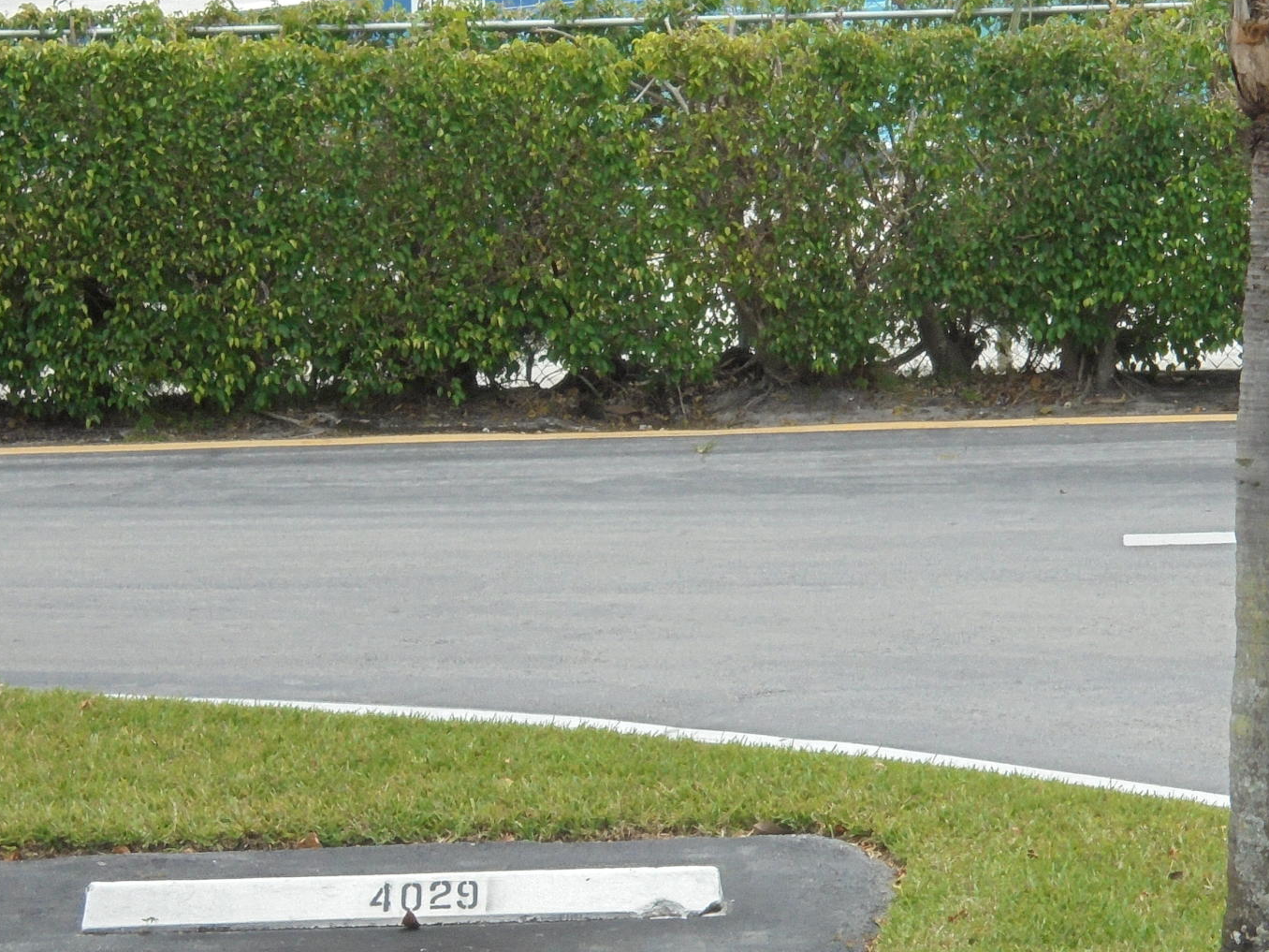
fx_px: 9898
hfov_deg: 7.3
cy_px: -47
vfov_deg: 5.5
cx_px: 1203
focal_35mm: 270
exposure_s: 1/250
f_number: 5.6
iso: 100
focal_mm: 21.8
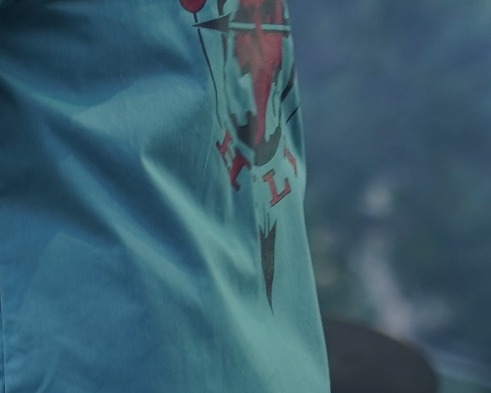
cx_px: -238
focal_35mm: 676
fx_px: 9823
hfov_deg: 2.9
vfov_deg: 2.3
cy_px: -190
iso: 200
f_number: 4
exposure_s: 1/160
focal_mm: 105
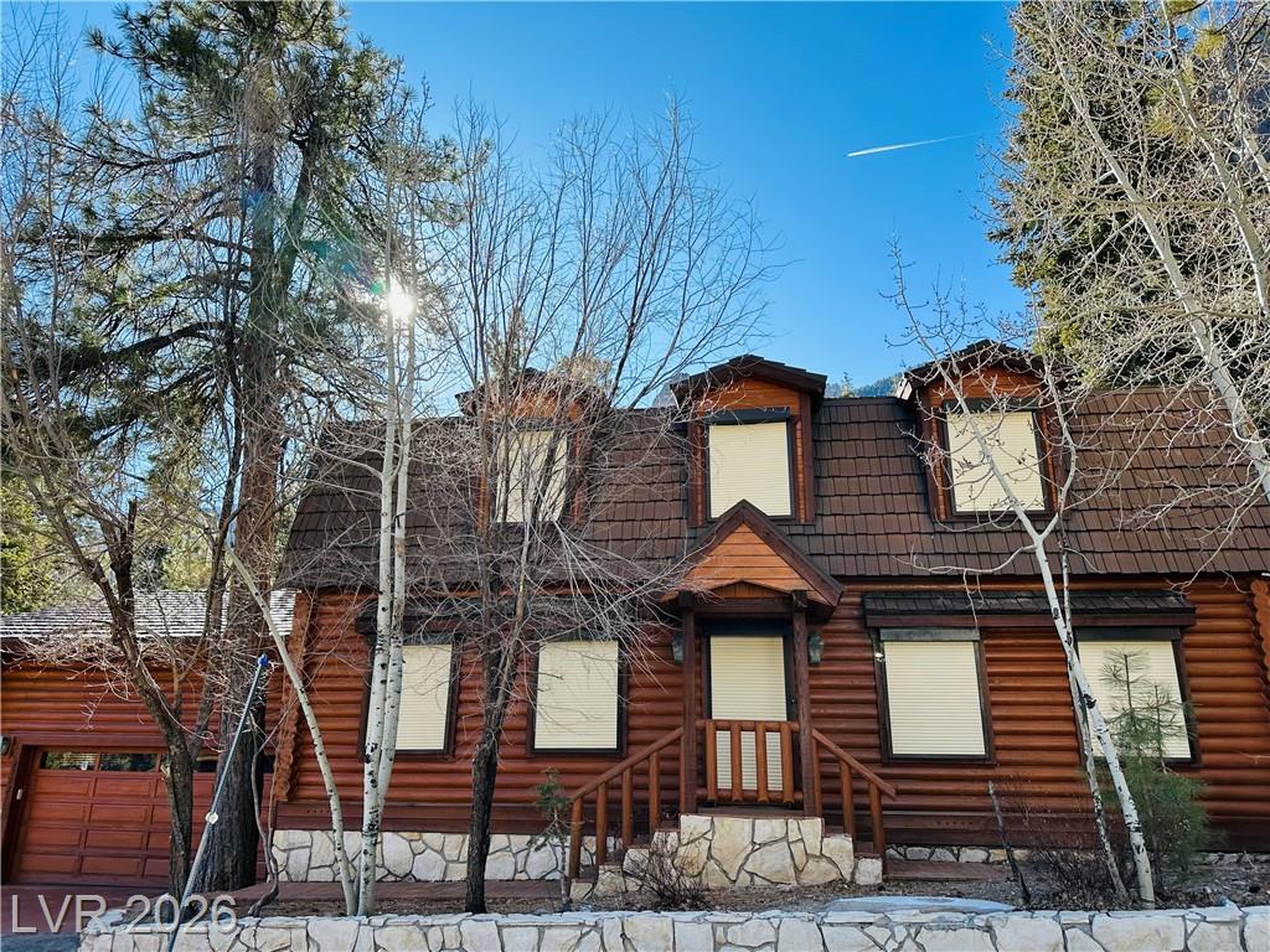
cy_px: 476
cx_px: 635
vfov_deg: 56.8
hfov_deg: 71.6
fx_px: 881
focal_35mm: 24
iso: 80
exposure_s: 1/1751
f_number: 1.78
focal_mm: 6.86
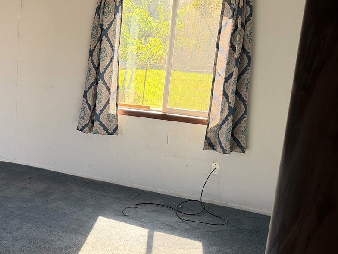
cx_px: 17
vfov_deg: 29.6
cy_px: 143
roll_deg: -1.0
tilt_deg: -14.2
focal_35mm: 49
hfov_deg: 35.9
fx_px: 478
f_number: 1.8
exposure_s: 1/208
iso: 125
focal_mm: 6.93
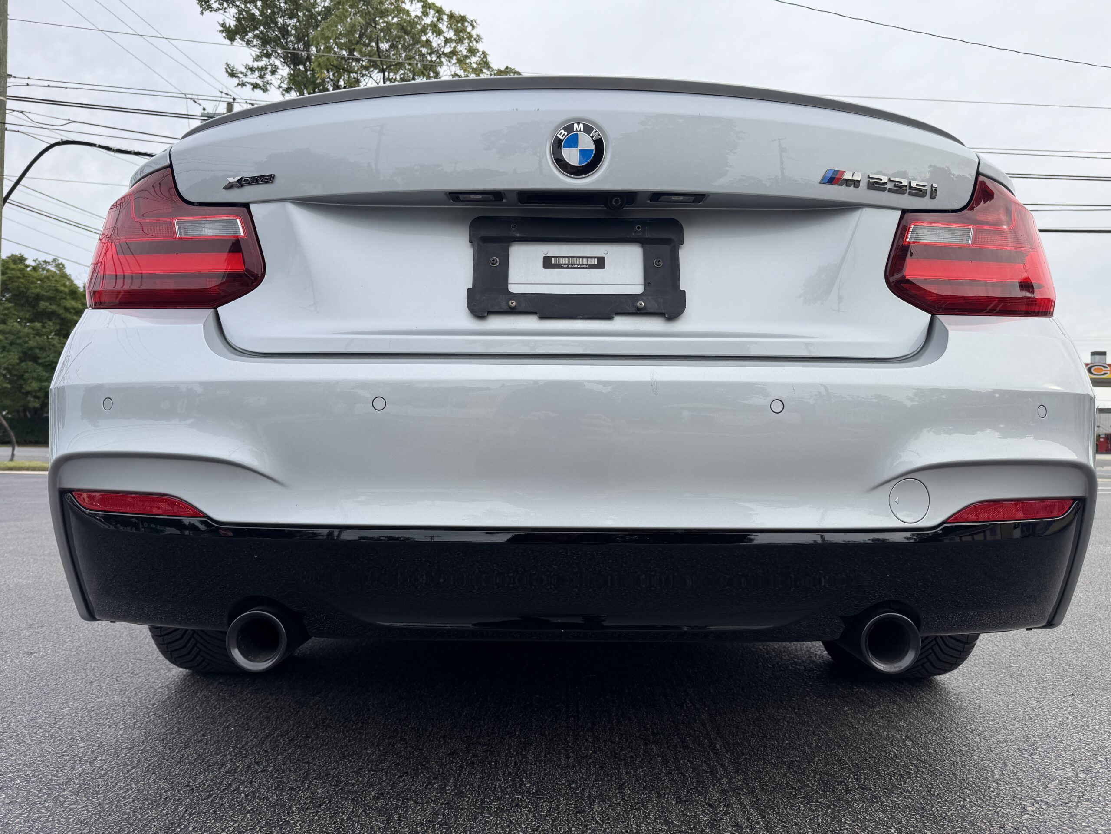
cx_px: 556
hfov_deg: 71.6
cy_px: 417
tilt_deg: +1.4
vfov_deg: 56.8
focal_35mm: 24
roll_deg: -1.7
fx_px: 770
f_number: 1.78
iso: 80
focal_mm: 6.76
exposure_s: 1/2174
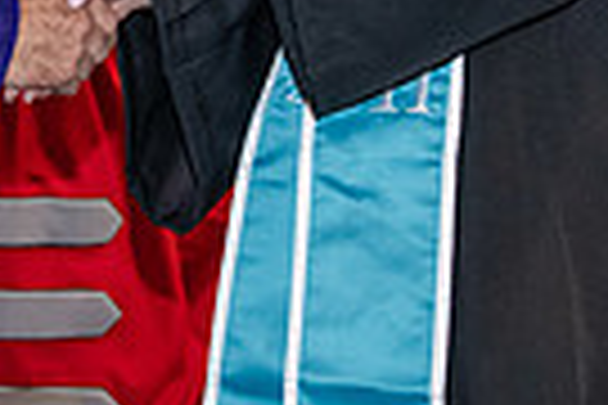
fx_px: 5066
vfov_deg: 4.5
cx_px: -68
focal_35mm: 300
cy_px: -367
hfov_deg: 6.8
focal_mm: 70
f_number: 5
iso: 2500
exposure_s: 1/200
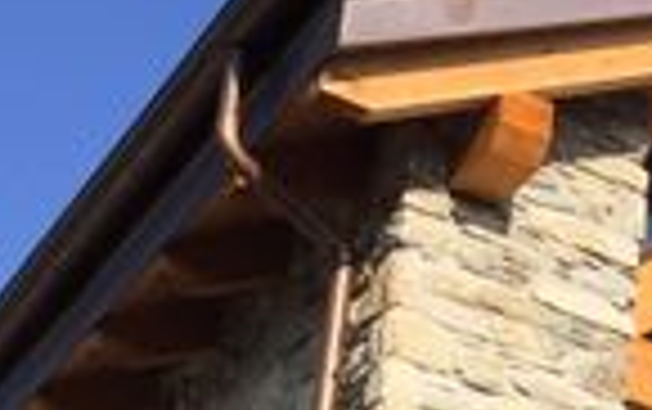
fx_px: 2259
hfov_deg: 15.2
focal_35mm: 127
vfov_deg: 9.7
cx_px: 989
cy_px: 779
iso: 32
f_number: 2.2
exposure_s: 1/2083
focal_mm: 4.15
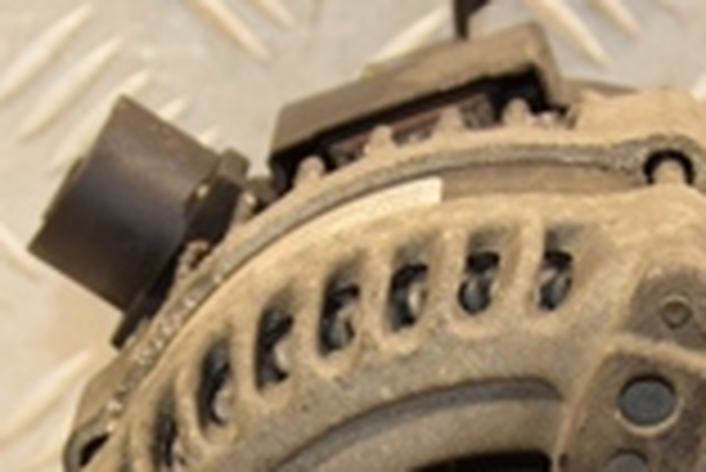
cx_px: 562
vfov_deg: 5.6
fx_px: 4789
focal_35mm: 244
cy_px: 611
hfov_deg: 8.4
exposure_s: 1/160
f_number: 4.8
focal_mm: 40
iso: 800
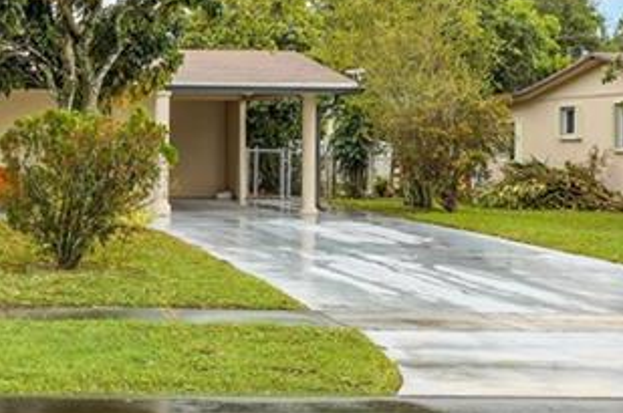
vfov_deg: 18.6
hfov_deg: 24.9
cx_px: -131
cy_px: 142
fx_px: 1261
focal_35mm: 73
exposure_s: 1/30
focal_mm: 22
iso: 100
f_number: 9
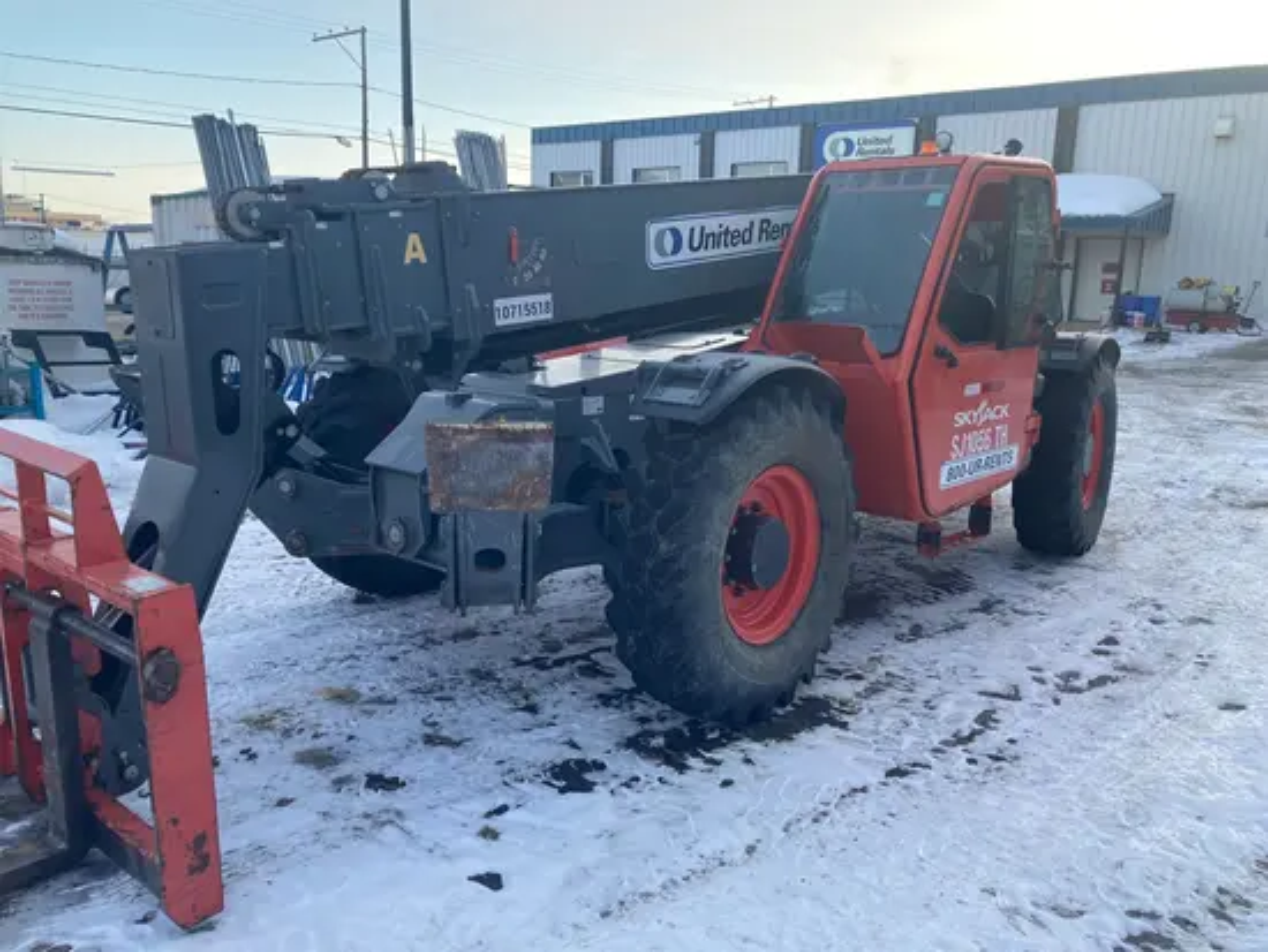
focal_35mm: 28
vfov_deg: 49.8
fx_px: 1026
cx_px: 634
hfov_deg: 63.4
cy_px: 476
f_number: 1.8
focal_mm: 3.99
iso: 20
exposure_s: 1/165
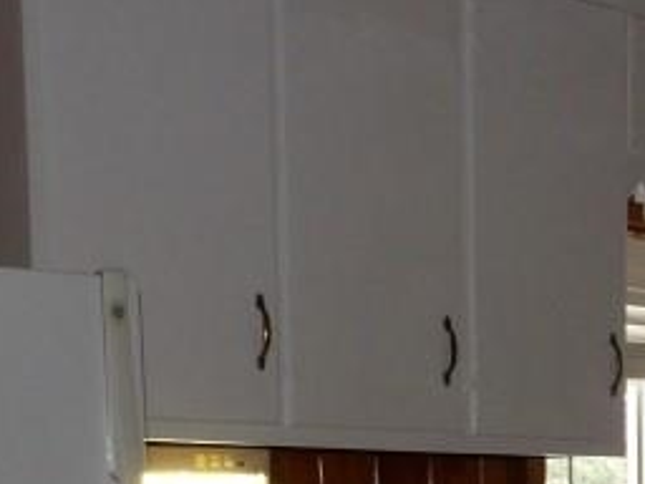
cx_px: 708
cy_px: 718
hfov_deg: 19.6
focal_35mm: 96
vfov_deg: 14.4
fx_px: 1789
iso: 200
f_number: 3.2
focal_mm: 4.3
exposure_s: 1/33
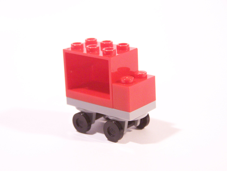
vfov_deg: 15.7
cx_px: 114
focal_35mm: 94
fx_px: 616
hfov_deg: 20.9
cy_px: 86
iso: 400
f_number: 3.2
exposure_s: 1/30
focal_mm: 15.6
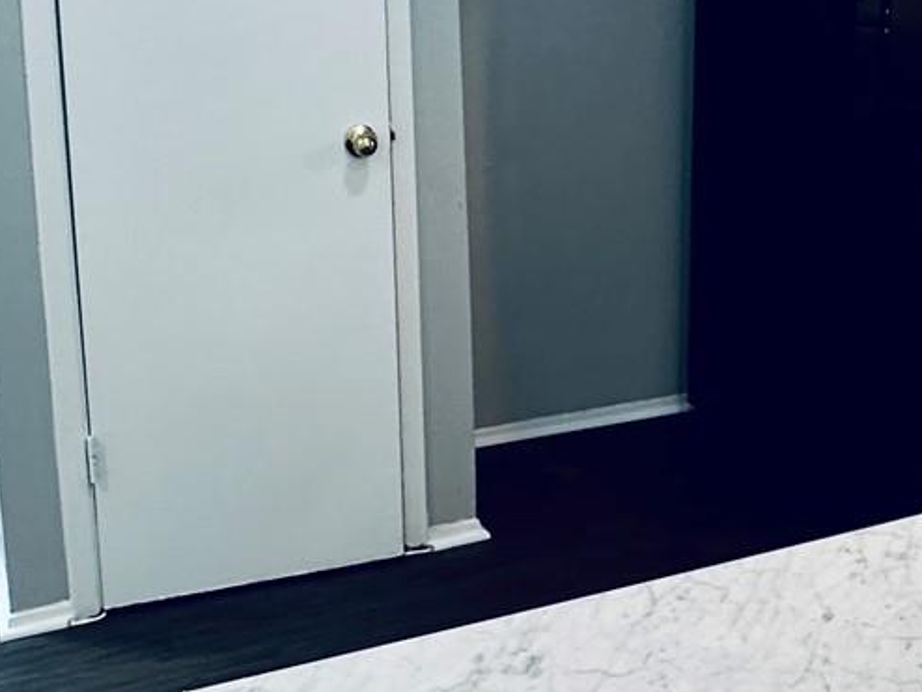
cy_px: 140
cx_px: 676
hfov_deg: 32.7
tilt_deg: -9.6
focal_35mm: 58
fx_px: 1546
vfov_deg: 24.8
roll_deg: +1.0
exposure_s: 1/60
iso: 160
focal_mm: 2.22
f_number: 2.2
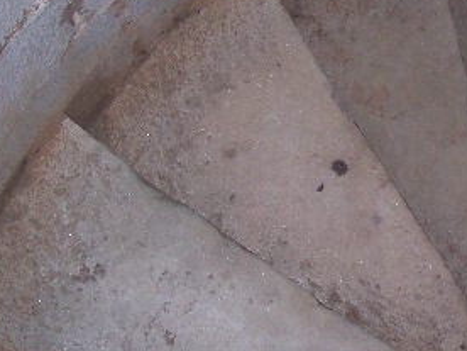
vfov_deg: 13.5
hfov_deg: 17.2
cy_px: 158
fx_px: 1484
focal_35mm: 110
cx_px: 530
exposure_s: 1/30
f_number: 2.8
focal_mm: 8
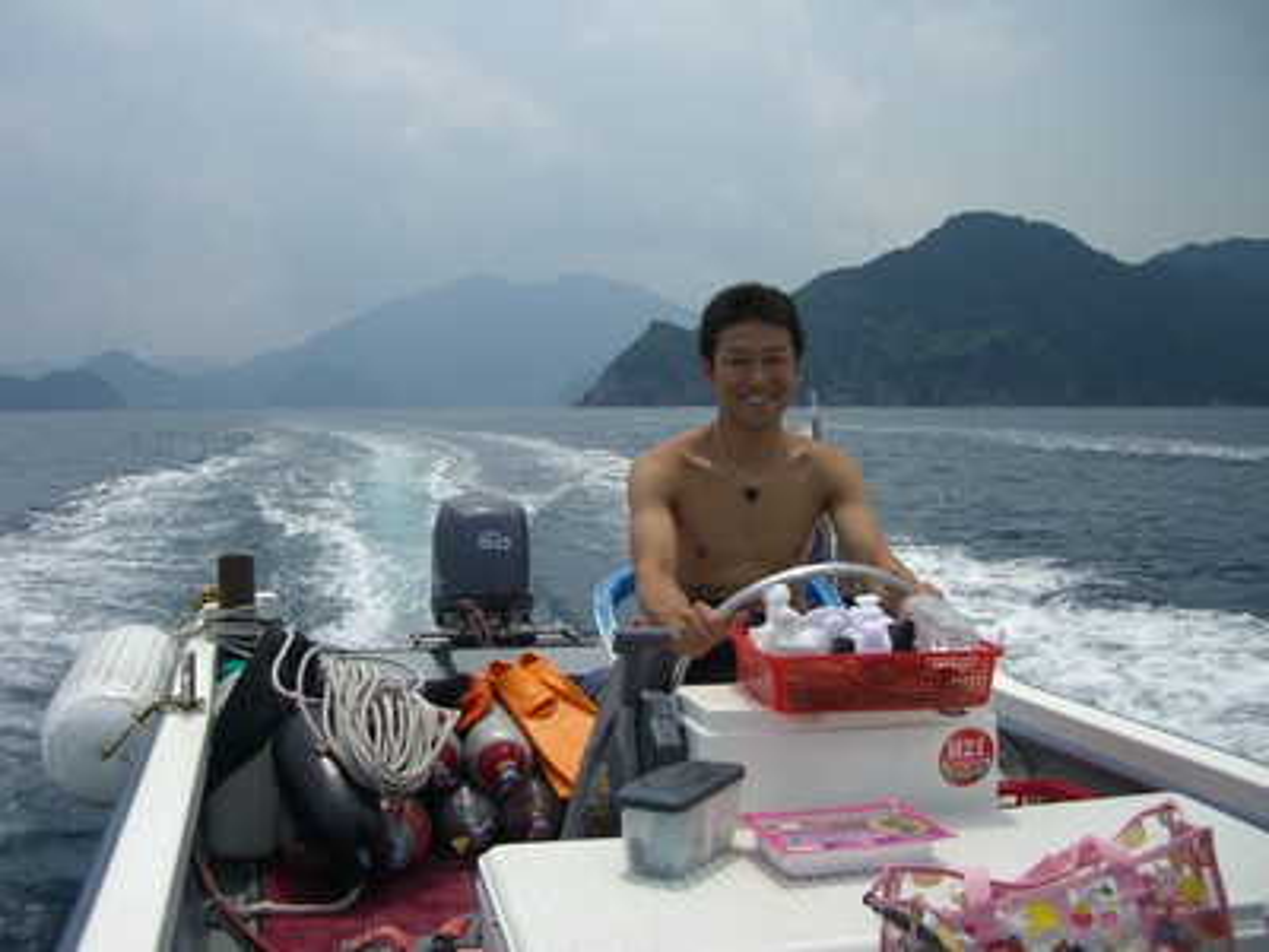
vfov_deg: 37.7
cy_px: 476
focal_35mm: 38
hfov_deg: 49.0
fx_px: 1393
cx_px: 634
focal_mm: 7.9
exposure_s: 1/640
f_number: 5.6
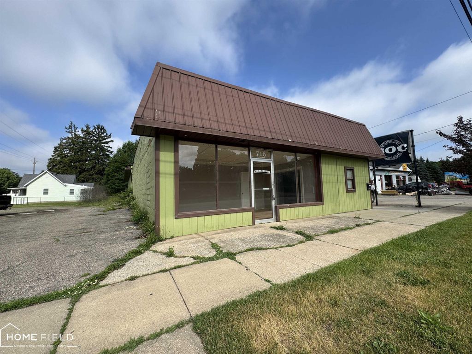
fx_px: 191
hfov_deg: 102.1
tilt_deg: +4.3
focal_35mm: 14
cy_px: 177
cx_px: 236
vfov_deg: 85.7
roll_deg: +2.5
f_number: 2.2
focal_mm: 2.22
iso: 50
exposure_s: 1/1370
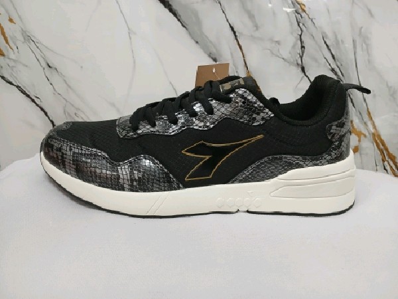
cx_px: 199
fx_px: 299
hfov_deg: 67.3
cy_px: 150
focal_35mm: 26
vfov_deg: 53.1
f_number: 1.8
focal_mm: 3.98
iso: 200
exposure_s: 1/30
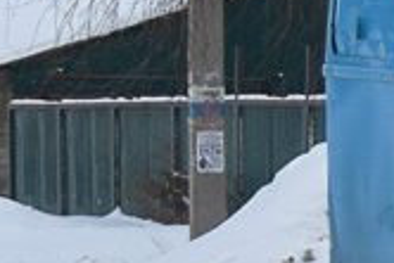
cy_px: 5
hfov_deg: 3.4
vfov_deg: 2.3
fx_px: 6535
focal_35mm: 597
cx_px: 1120
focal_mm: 55
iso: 400
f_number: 6.3
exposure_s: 1/800
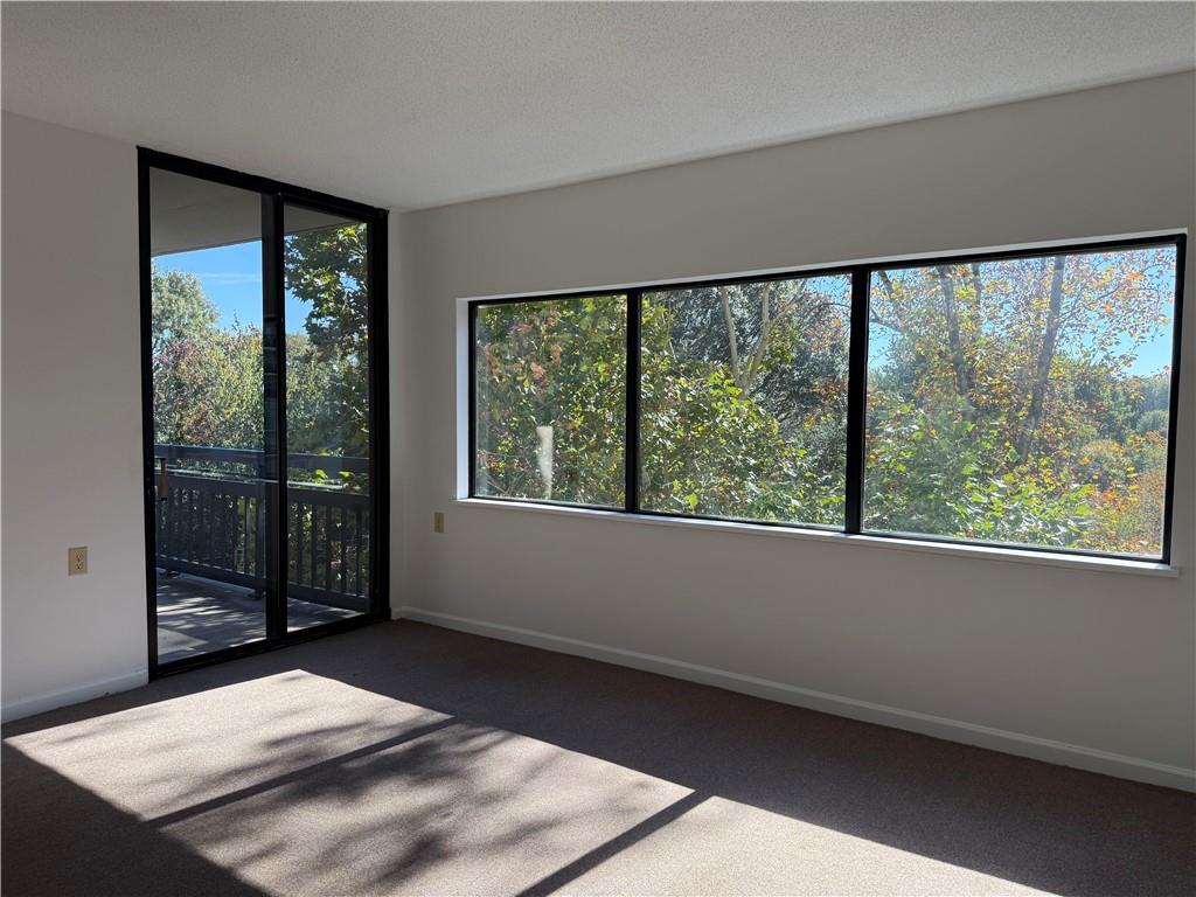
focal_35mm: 24
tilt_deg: -3.6
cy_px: 448
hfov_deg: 71.6
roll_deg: -1.1
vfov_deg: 56.8
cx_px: 598
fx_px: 829
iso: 100
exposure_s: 1/602
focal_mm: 6.76
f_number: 1.78
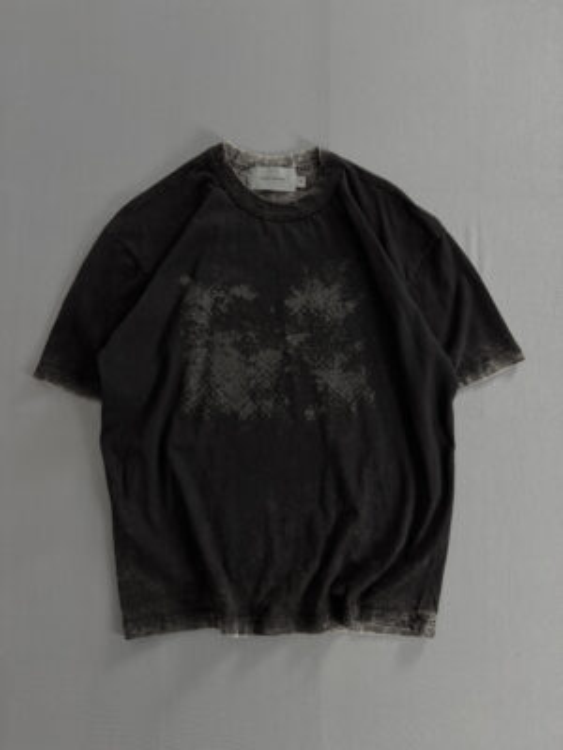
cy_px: 375
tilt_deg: -86.3
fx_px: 520
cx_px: 282
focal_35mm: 24
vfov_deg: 71.6
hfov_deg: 56.8
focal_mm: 6.76
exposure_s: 1/60
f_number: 1.78
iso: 160
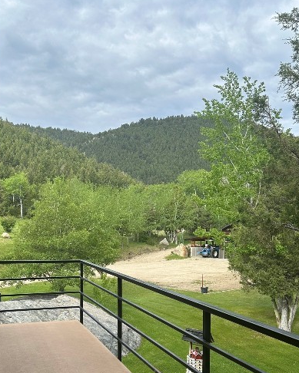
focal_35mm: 37
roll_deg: -2.2
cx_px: 99
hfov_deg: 39.7
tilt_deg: -3.2
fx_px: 409
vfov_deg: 48.1
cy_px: 255
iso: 80
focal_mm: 6.86
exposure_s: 1/1433
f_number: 1.78
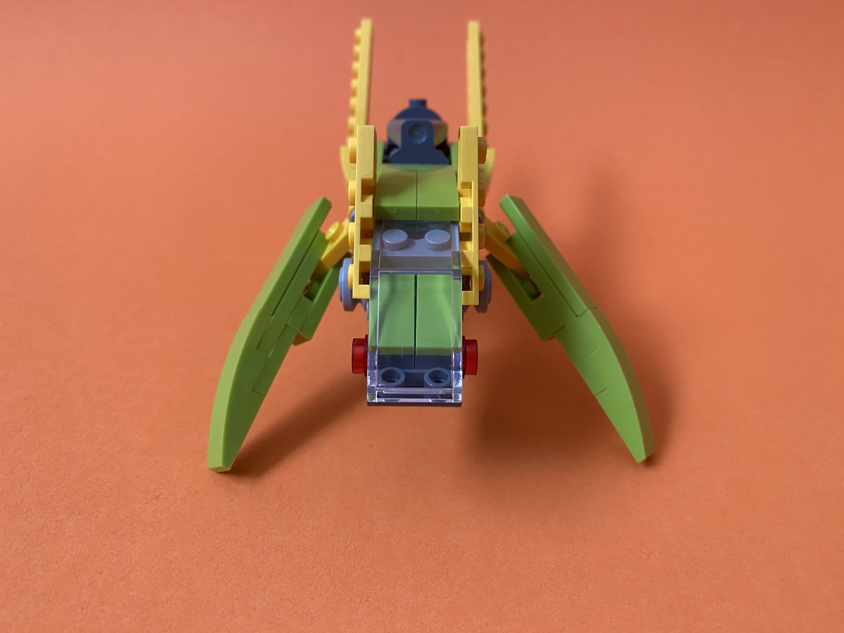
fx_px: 634
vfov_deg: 53.1
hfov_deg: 67.3
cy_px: 316
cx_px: 422
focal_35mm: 26
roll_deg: -2.5
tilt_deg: -28.8
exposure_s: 1/71
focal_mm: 4.25
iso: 125
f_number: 1.8
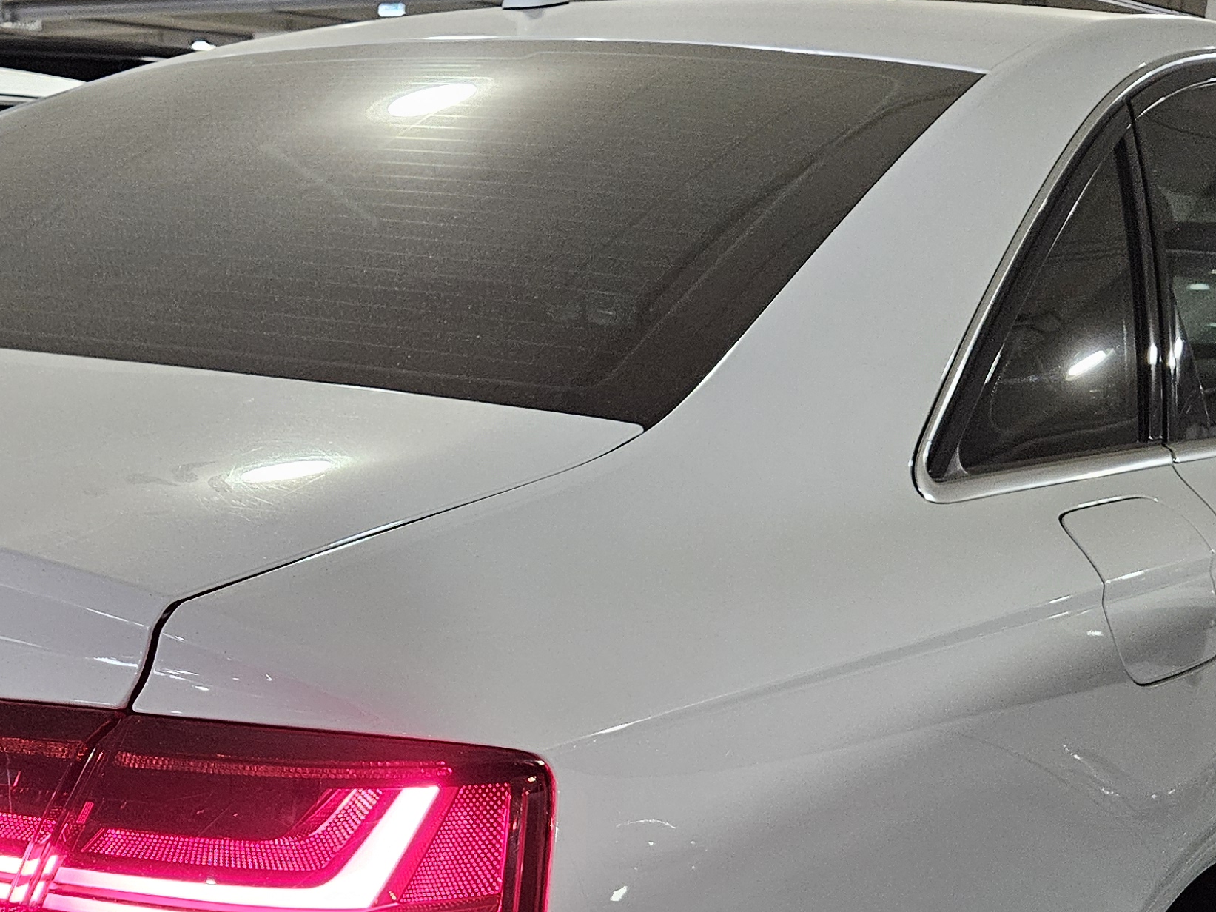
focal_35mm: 56
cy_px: 855
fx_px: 1967
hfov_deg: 33.9
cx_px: 361
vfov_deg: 25.1
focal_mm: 5.4
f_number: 1.8
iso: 500
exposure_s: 1/120
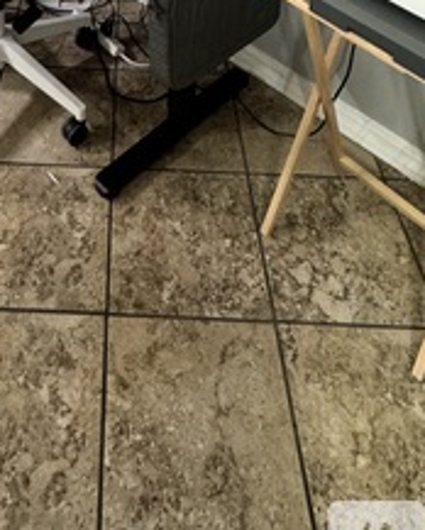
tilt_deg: -16.9
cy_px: -216
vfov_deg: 30.4
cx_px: 112
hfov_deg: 35.0
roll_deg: -0.9
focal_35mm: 42
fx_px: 659
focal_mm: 2.22
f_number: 2.2
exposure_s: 1/60
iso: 500
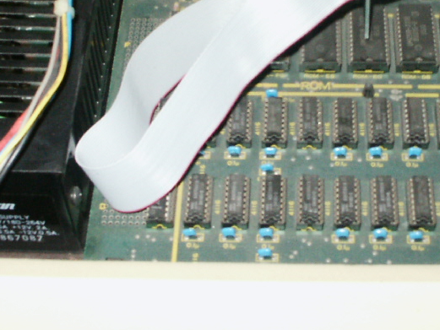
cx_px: 249
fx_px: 1093
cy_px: 24
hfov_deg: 22.7
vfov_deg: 16.9
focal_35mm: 86
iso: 200
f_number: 6.7
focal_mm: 7.18
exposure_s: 1/45
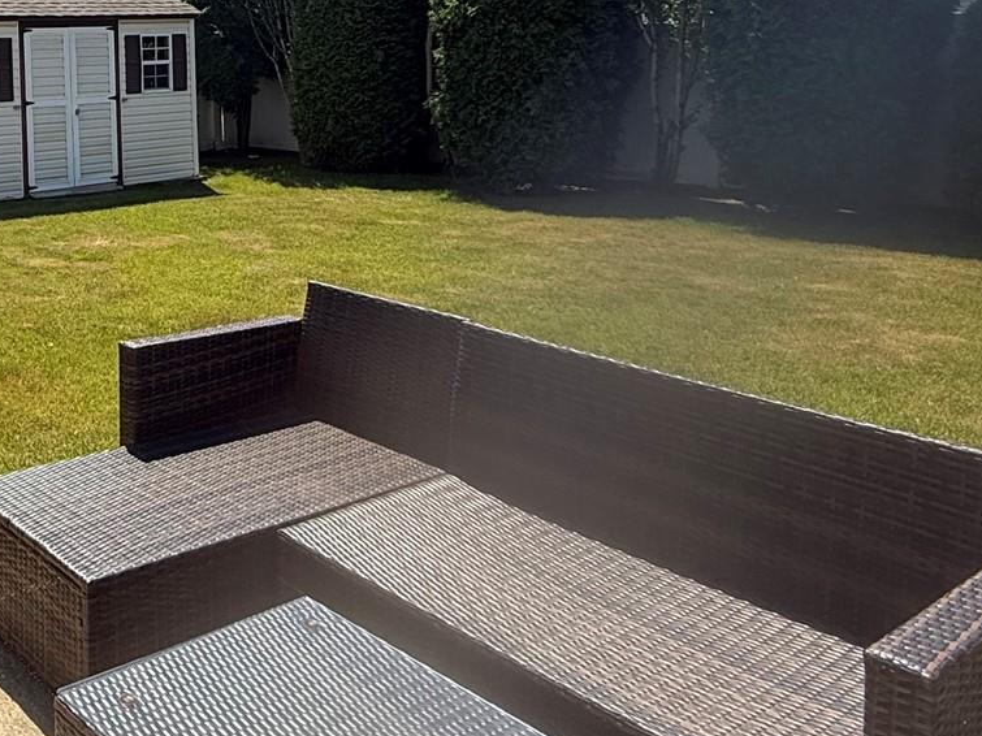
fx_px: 1078
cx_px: 65
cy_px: 79
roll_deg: +1.5
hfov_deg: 43.8
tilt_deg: -0.9
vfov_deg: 35.6
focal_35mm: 38
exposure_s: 1/1431
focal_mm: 2.22
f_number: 2.2
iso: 50
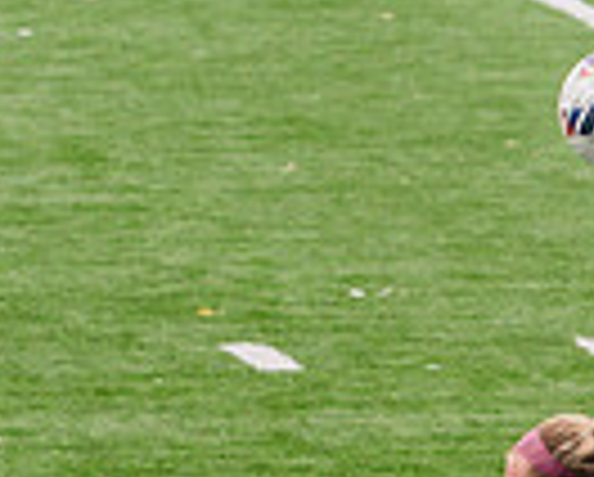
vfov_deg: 1.6
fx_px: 17536
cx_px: 359
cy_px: 756
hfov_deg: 1.9
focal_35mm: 996
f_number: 5.6
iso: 800
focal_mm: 200
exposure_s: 1/1600
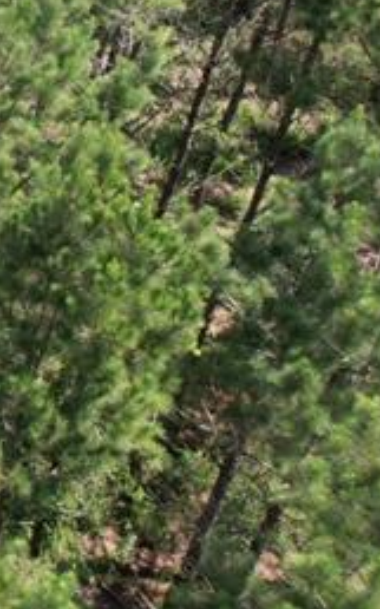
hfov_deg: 10.9
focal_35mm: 89
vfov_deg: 21.5
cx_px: -687
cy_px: -132
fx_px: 1476
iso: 100
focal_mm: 8.38
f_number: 2.8
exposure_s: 1/640
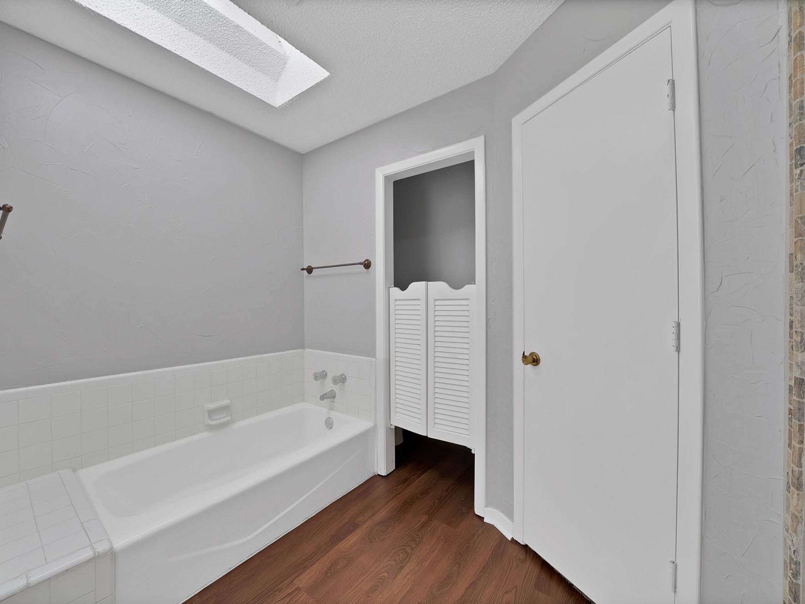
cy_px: 302
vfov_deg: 89.9
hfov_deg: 105.9
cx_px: 367
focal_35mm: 13
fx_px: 302
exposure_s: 1/15
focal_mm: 12
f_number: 9
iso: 640
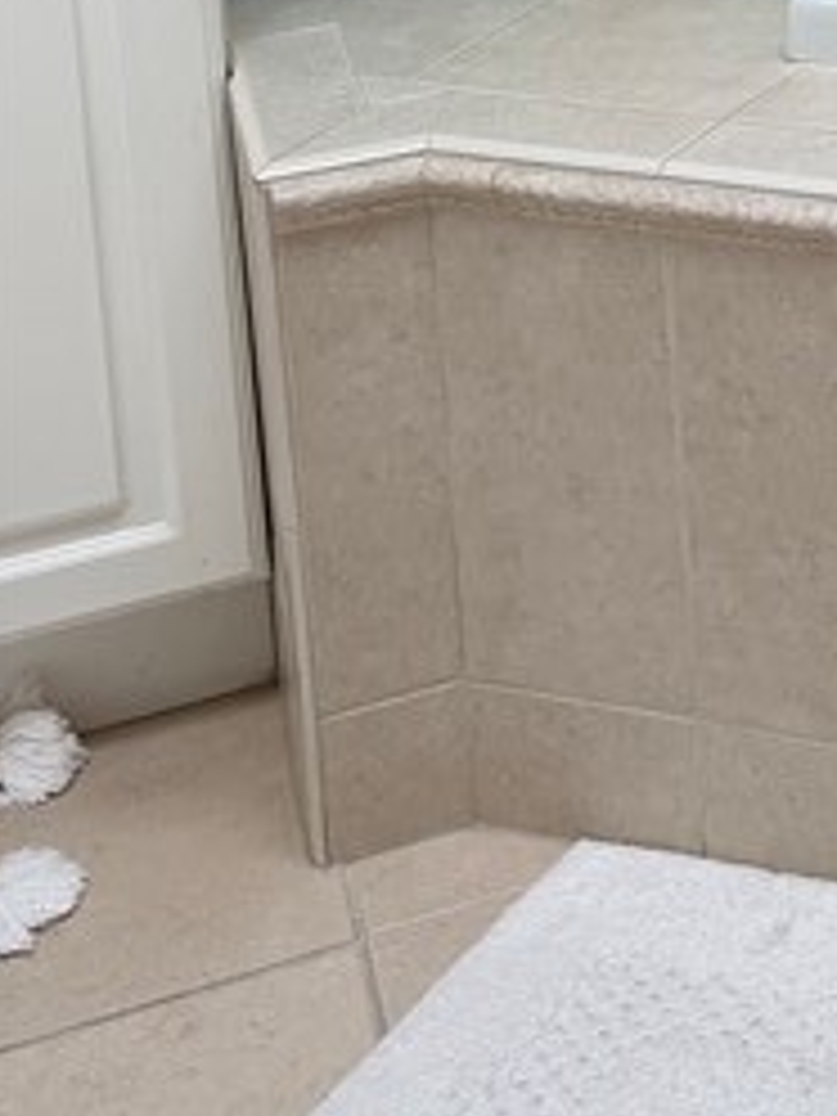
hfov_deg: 12.9
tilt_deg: -10.2
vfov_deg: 17.1
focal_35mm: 99
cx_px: 1714
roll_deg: +0.9
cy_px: -752
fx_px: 3192
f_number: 1.78
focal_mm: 6.76
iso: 64
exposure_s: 1/180
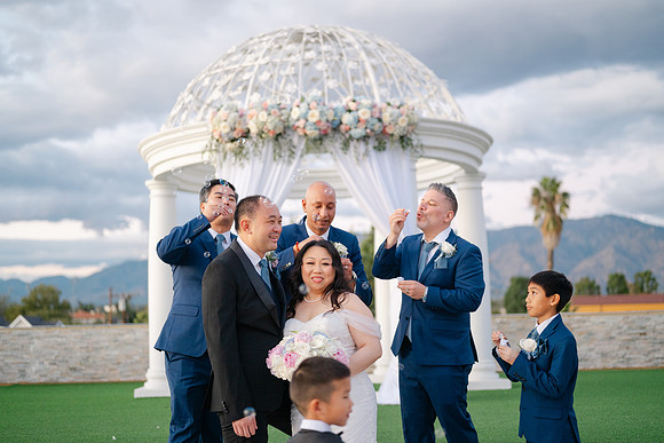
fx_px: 922
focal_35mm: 50
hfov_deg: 39.6
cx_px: 332
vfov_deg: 27.0
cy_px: 222
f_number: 1.8
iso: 400
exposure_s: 1/125
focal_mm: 50
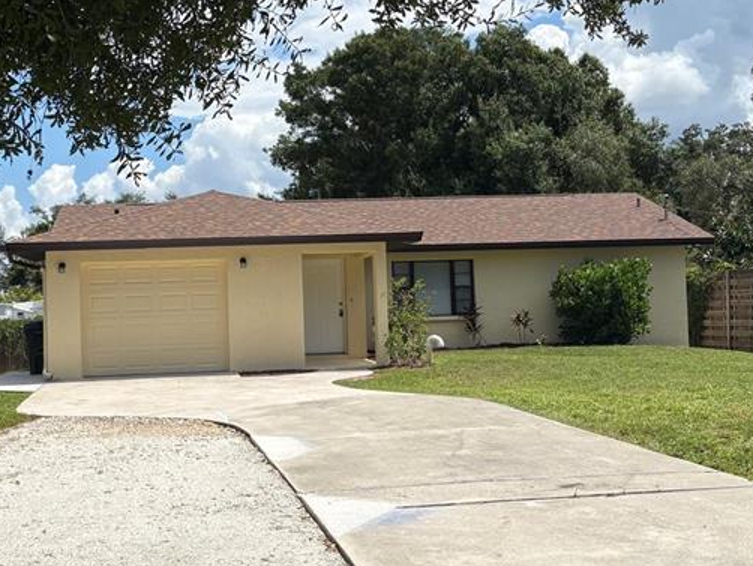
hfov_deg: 36.0
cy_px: 260
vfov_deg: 27.5
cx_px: 282
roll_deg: +1.9
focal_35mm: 53
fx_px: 1153
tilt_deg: +2.3
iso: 50
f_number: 1.6
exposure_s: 1/5348
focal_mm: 5.96
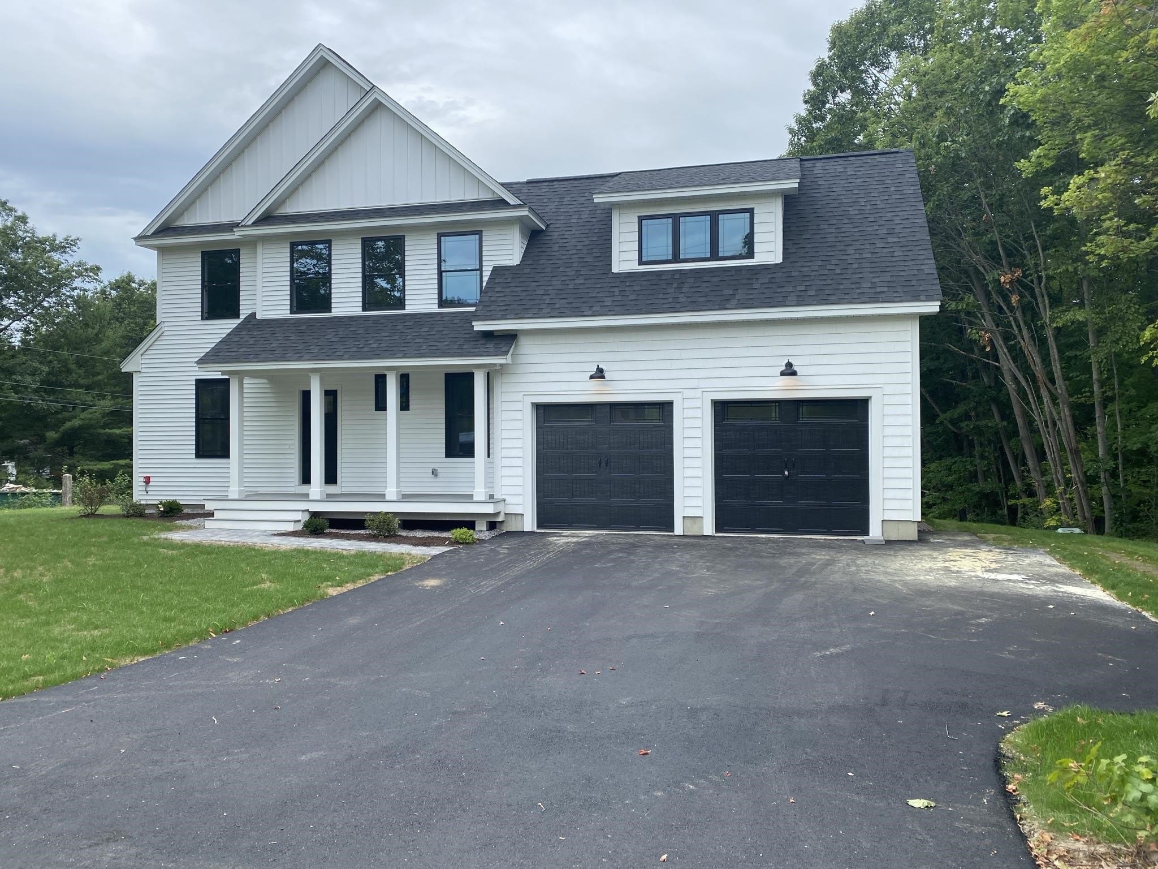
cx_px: 579
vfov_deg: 53.1
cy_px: 434
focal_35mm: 26
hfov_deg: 67.3
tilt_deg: +0.6
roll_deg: +0.5
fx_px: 870
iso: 32
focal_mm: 4.25
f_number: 1.8
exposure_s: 1/1053
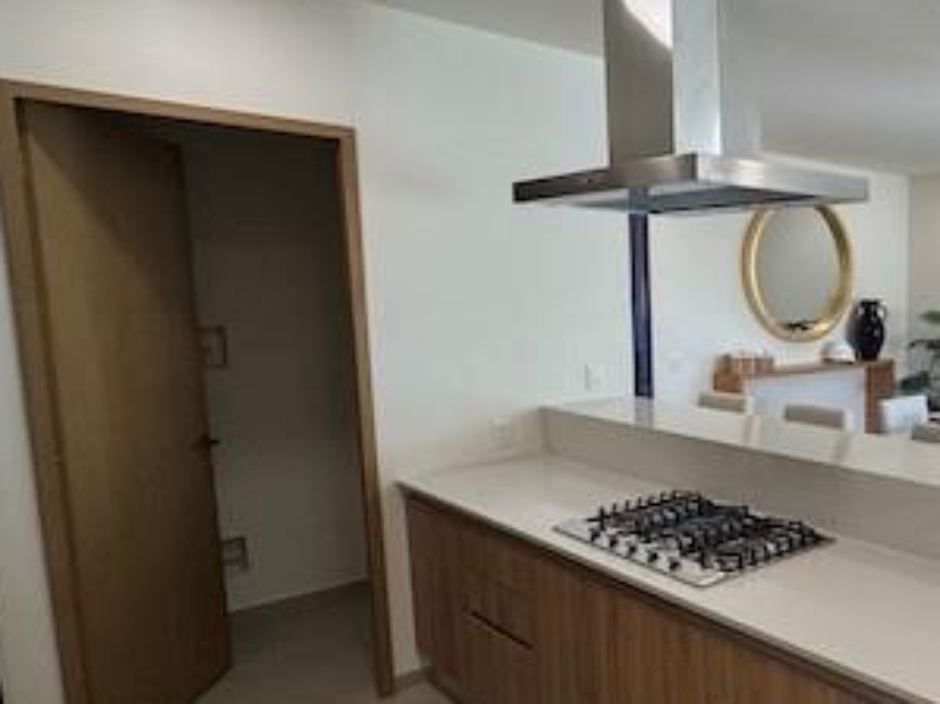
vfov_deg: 46.7
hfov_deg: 52.0
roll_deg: +0.0
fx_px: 814
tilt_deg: -6.6
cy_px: 390
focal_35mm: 30
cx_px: 865
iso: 100
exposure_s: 1/120
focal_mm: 2.22
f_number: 2.2
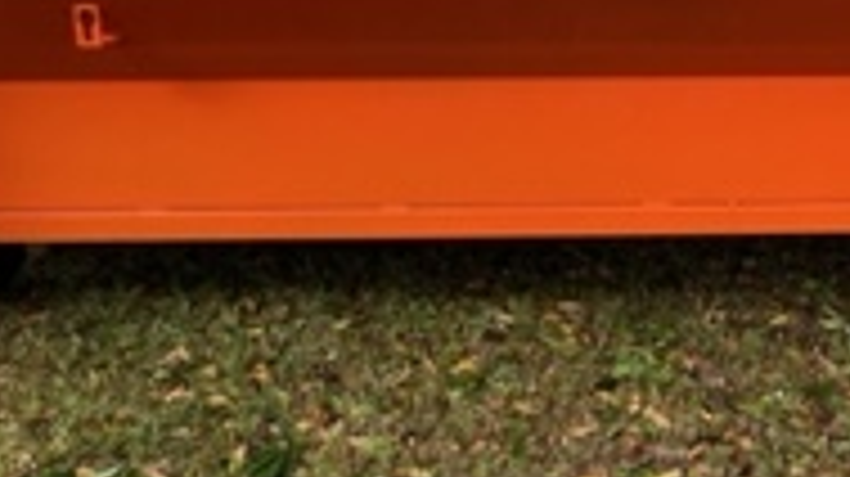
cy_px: -36
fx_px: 1081
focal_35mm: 48
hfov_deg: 41.0
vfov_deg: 23.5
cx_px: 688
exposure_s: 1/99
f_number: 1.8
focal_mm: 1.57
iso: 50
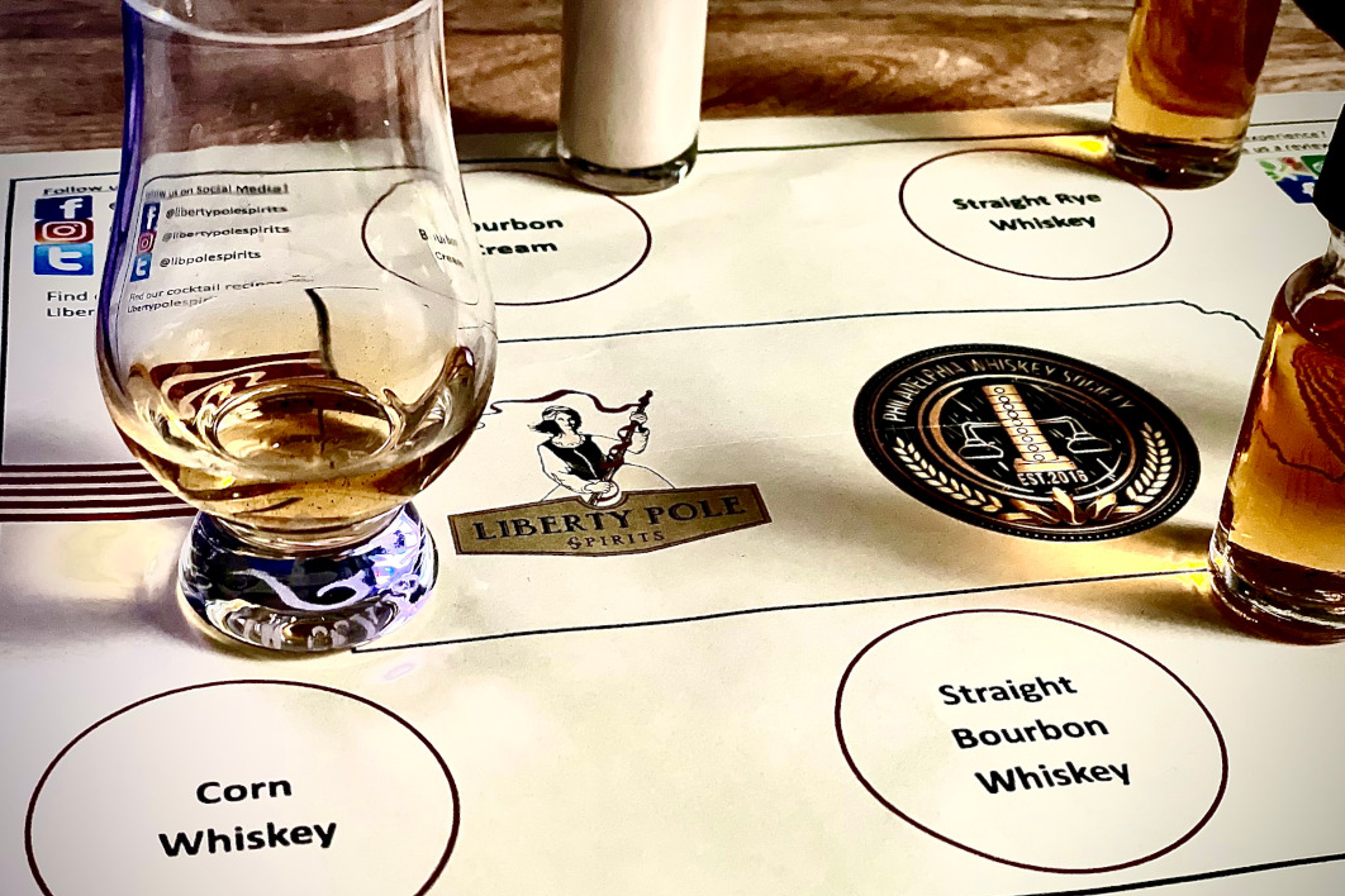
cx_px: 681
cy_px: 511
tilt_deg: -35.9
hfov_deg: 36.2
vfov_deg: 24.6
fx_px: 2055
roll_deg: -3.7
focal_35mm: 55
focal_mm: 6
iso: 400
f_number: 2
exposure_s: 1/17
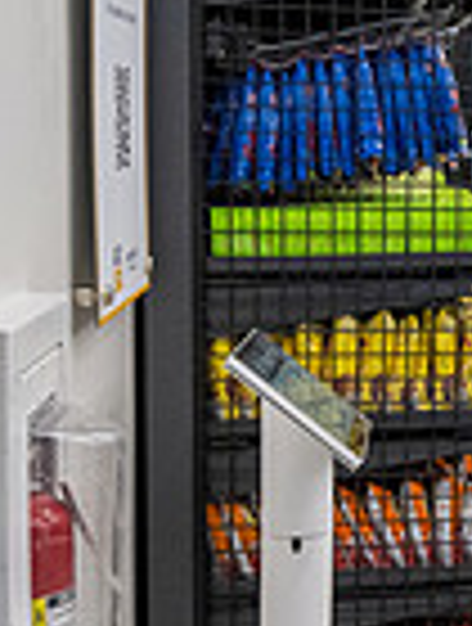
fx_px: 1737
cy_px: 281
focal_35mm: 96
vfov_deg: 20.4
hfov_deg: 14.1
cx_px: 791
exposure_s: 1/400
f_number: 5
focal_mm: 24
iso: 3600
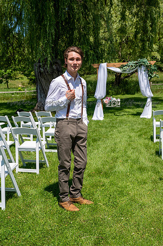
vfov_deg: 47.5
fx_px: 279
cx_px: 82
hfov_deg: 32.6
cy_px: 123
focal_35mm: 41
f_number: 7.1
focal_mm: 41
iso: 100
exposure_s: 1/400
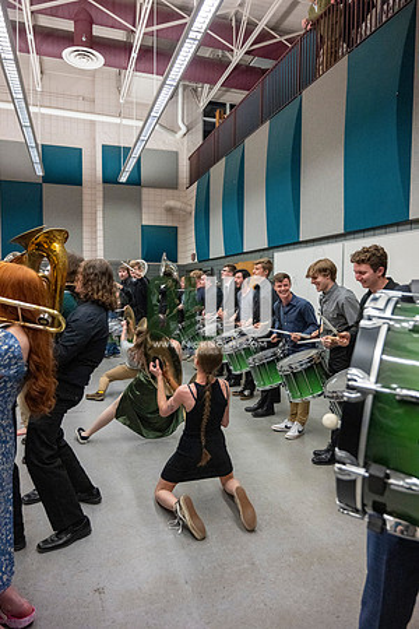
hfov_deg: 53.1
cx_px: 210
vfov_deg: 73.7
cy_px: 314
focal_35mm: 24
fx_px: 419
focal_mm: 24
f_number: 4
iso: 10000
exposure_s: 1/500
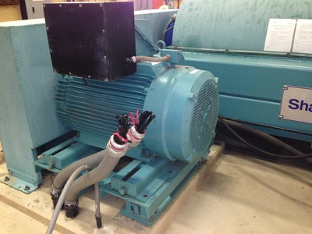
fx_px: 297
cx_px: 156
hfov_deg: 55.4
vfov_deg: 42.9
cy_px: 117
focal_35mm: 33
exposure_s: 1/17
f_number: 2.4
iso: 200
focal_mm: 4.12
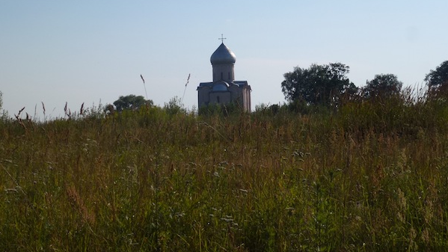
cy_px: 79
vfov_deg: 16.9
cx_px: 213
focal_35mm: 71
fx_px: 843
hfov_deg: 29.7
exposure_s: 1/1600
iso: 100
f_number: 4.5
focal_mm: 10.9
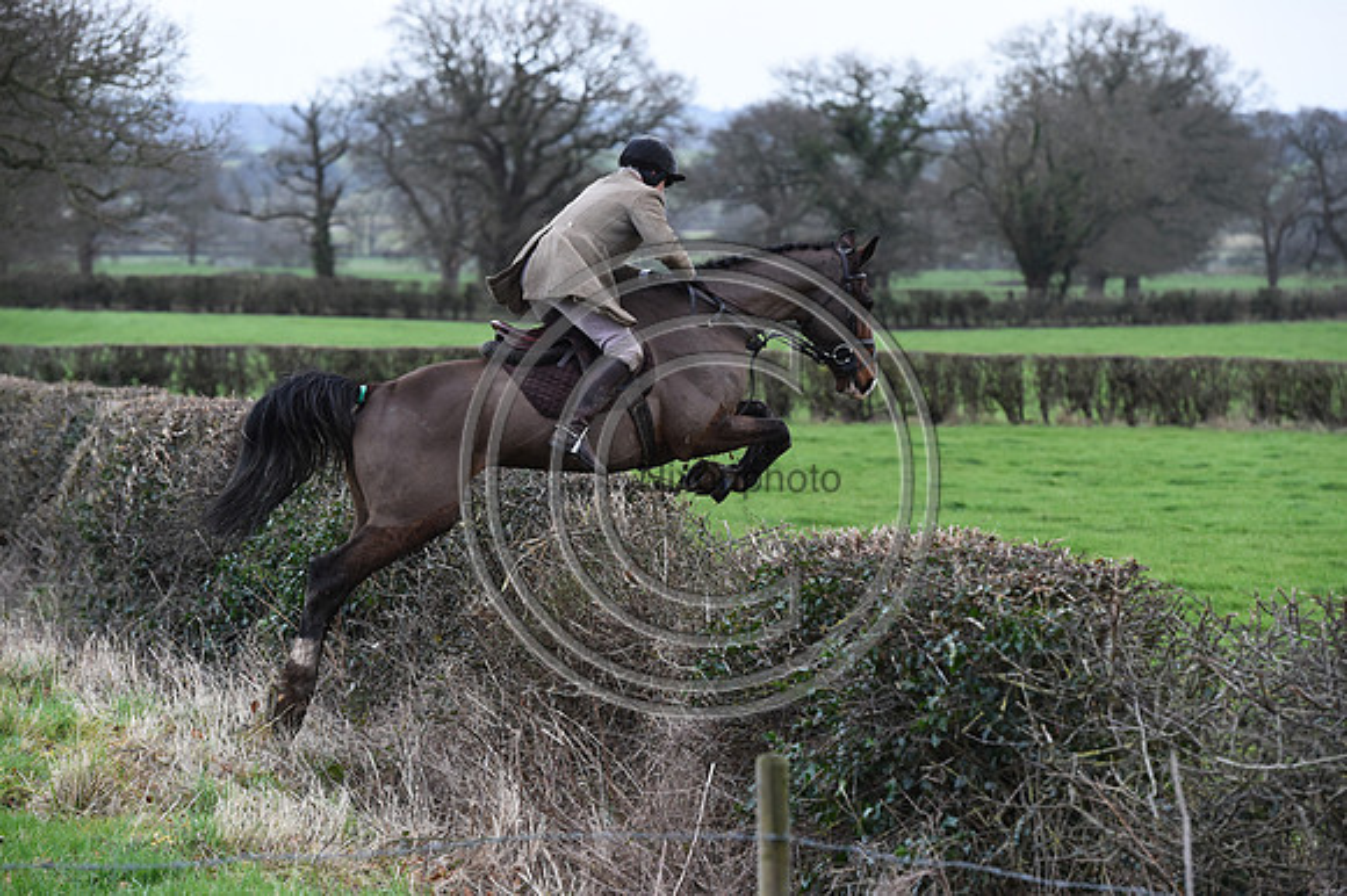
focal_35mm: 160
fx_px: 5983
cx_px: 674
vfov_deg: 8.6
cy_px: 448
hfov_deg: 12.8
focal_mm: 160
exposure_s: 1/1250
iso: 2500
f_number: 5.6
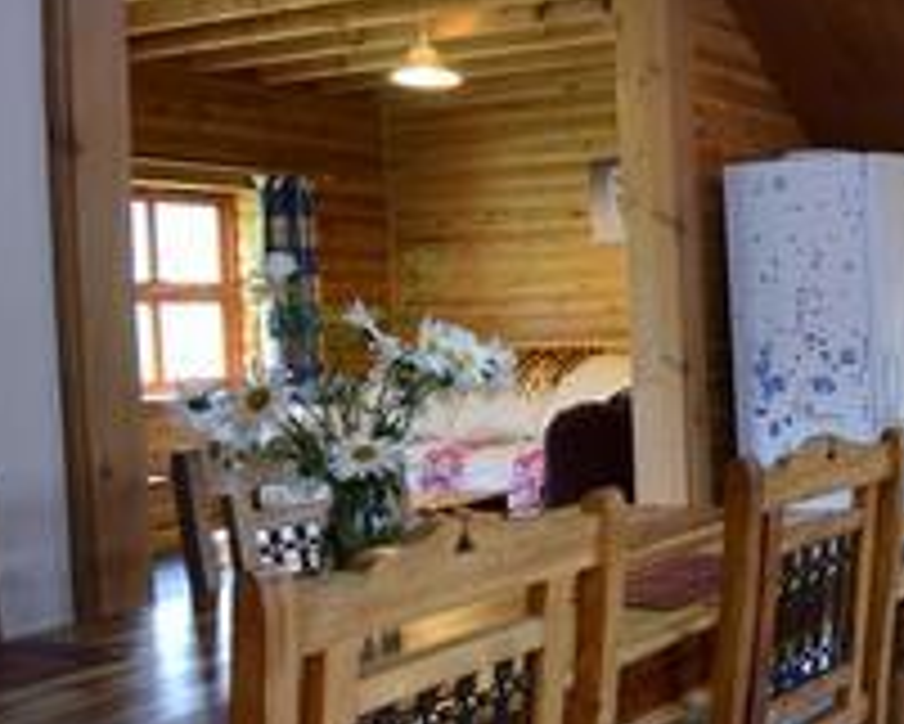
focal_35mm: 42
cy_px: 344
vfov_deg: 35.7
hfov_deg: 34.7
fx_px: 1124
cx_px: 1093
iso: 1000
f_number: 4
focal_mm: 12
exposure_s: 1/40
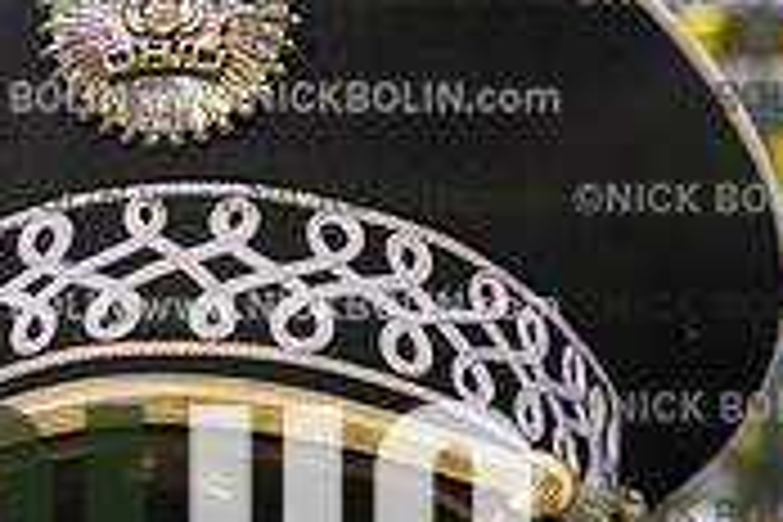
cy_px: 616
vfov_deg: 16.4
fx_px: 1740
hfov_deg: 25.1
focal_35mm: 80
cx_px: 212
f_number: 4
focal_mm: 24
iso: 2000
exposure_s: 1/200
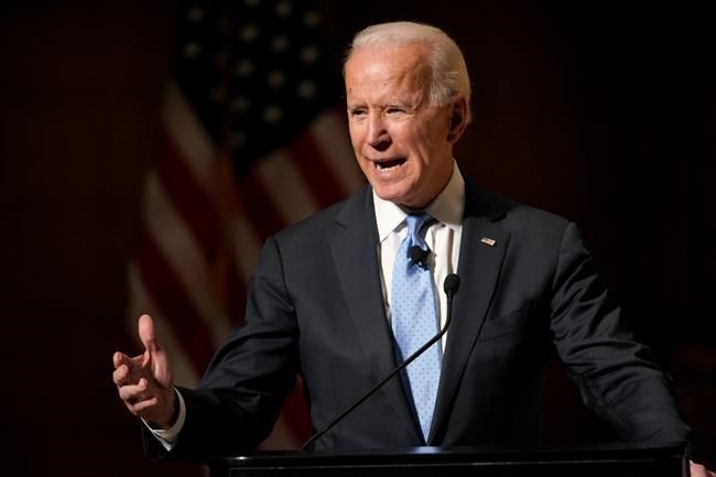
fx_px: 9941
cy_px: 238
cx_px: 358
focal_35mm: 500
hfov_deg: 4.1
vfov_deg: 2.7
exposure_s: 1/800
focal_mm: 500
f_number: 4
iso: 3200
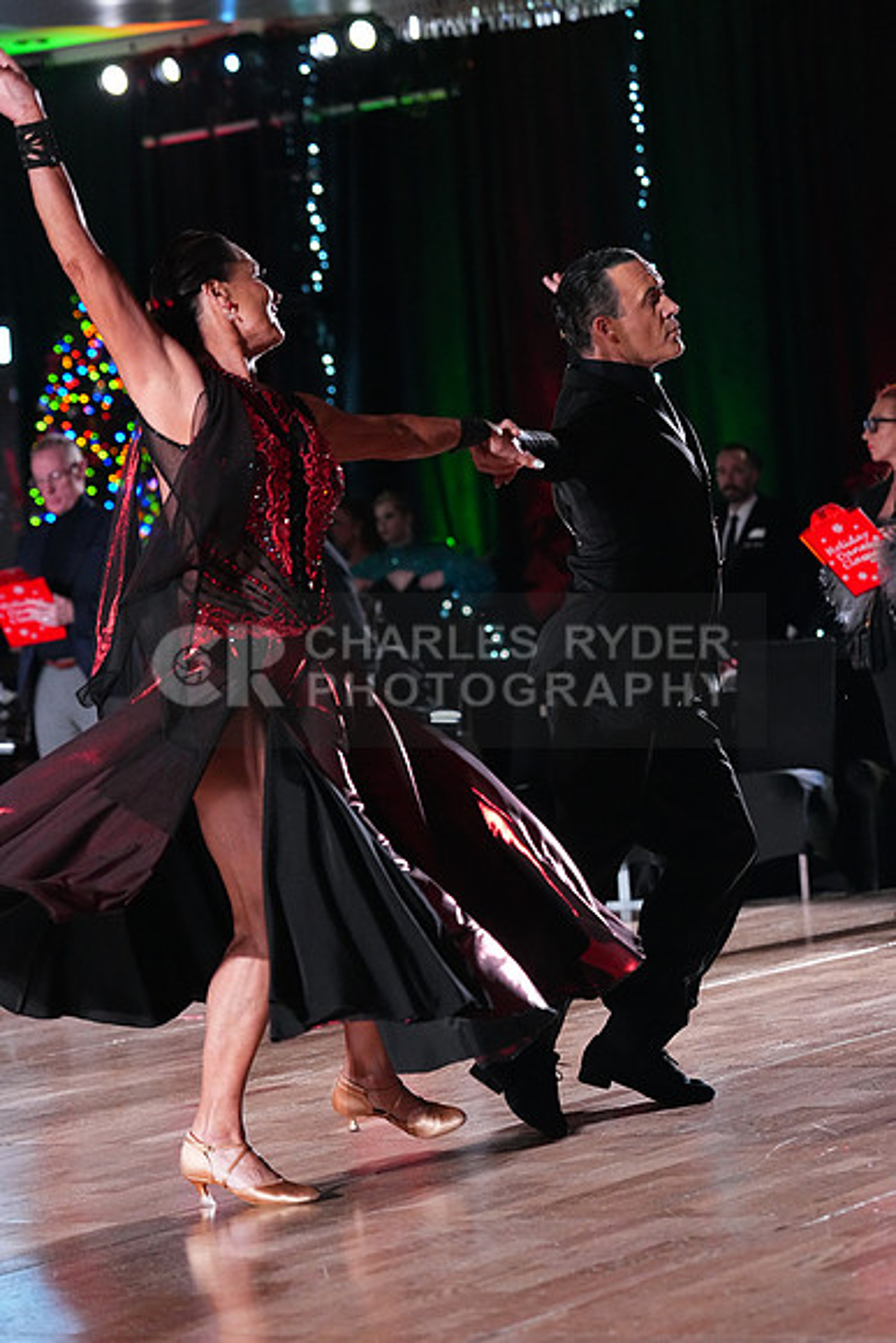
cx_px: 448
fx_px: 4365
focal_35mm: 117
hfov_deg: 11.7
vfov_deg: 17.5
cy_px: 672
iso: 8000
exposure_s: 1/400
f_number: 4.5
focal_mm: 117
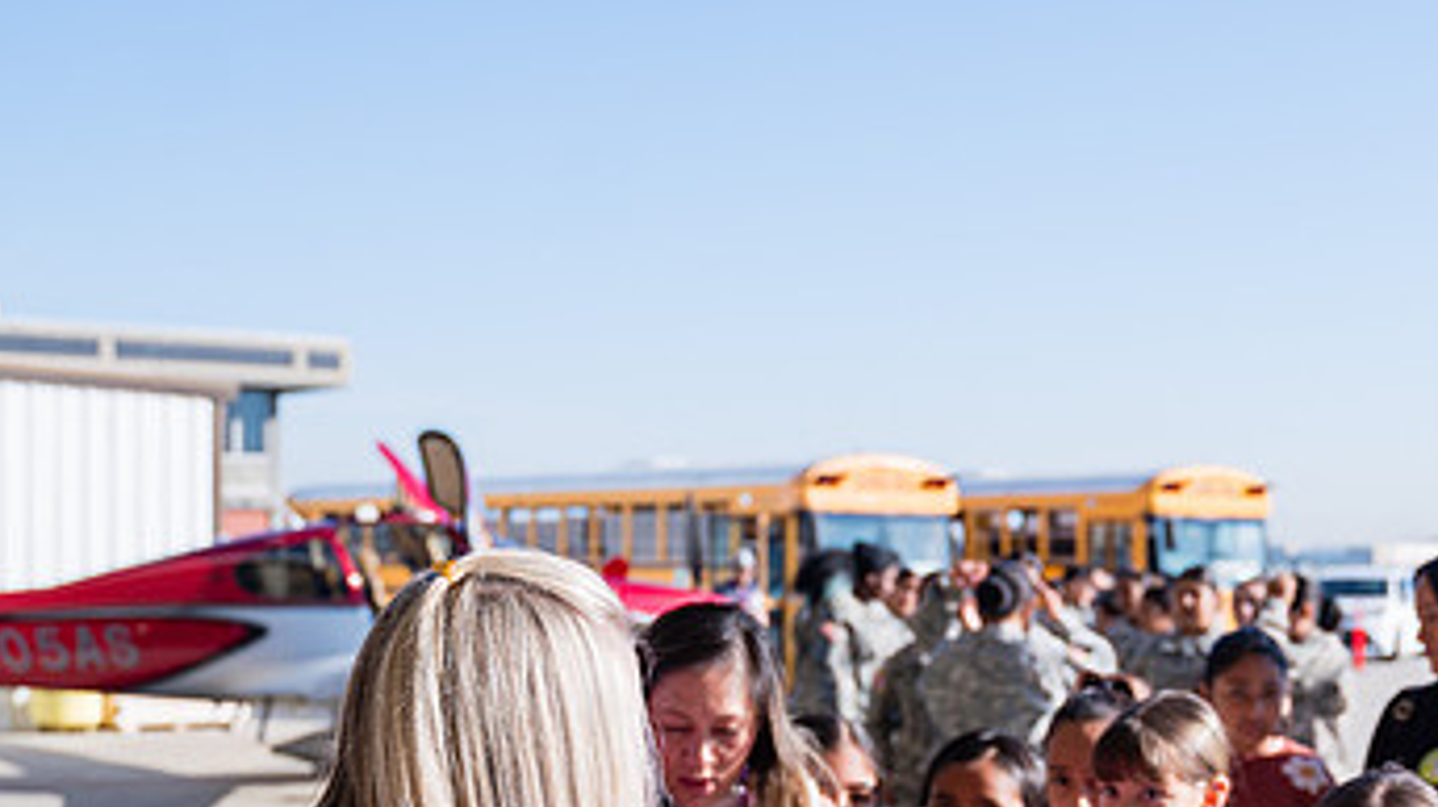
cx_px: 862
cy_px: 512
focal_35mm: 61
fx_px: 2324
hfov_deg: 34.3
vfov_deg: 19.6
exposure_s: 1/1600
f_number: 3.2
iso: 100
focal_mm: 28
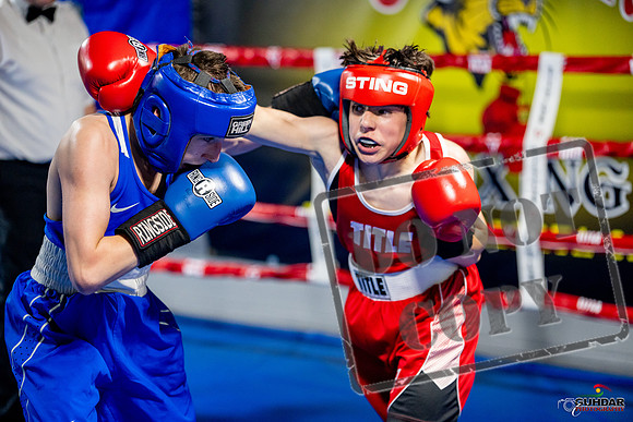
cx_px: 316
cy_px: 211
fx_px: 1548
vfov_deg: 15.5
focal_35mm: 88
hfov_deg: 23.1
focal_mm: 88
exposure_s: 1/1000
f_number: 2
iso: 4000
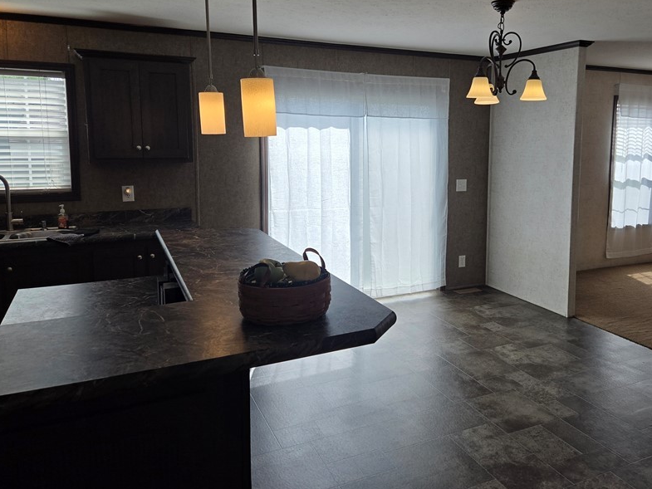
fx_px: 565
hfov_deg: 59.3
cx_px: 403
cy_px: 202
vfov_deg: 46.6
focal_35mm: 30
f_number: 1.8
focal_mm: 5.4
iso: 25
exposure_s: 1/631
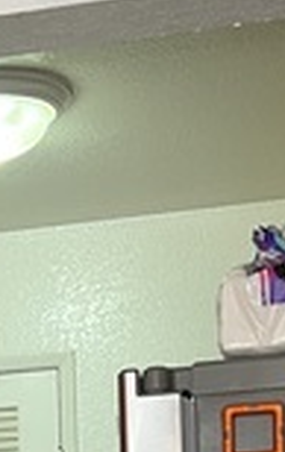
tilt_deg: -3.0
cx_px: -200
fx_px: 1471
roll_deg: +2.7
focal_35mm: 119
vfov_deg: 16.0
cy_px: 685
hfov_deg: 10.5
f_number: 1.5
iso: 160
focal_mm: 5.7
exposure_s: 1/60
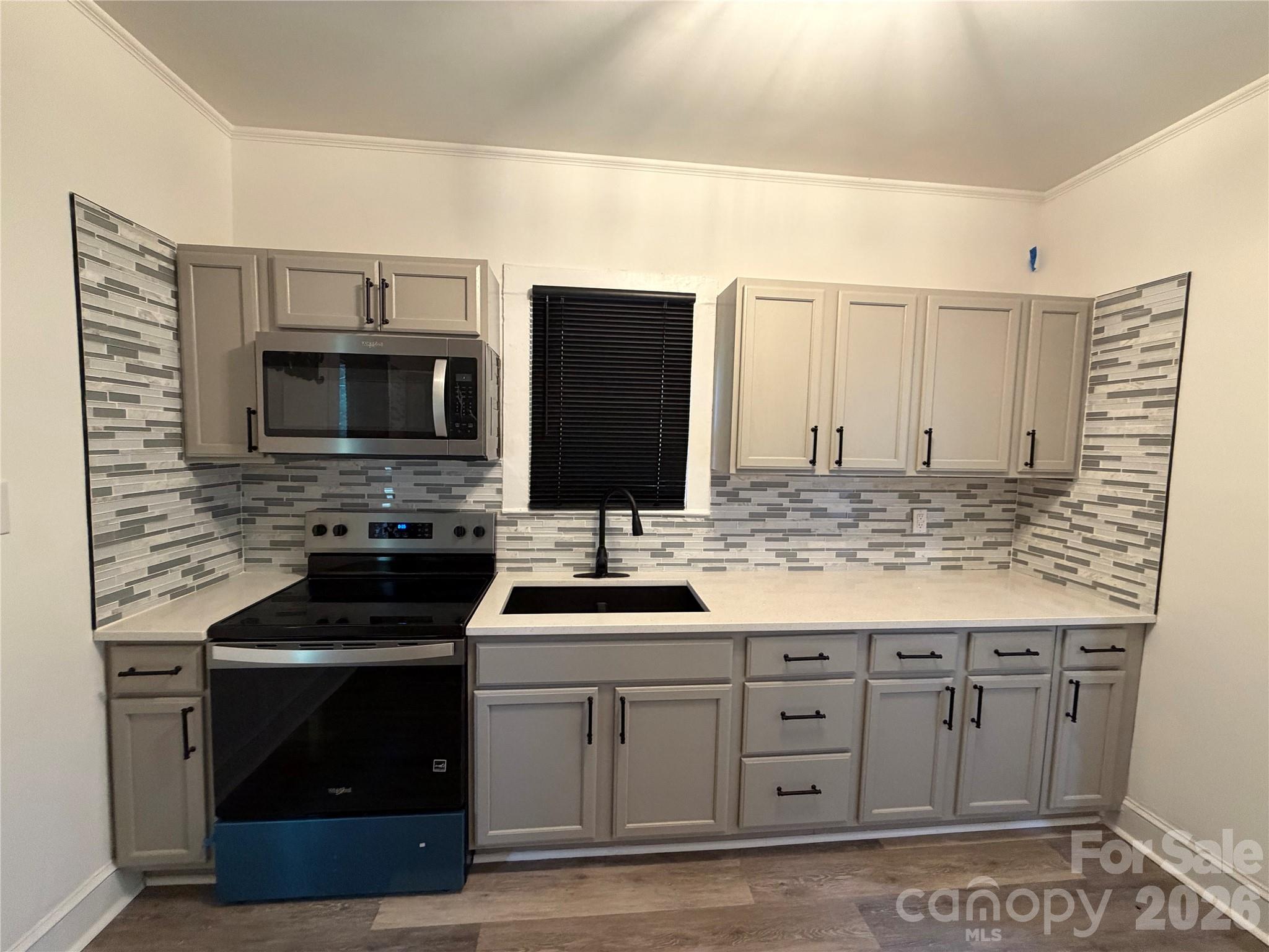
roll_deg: -1.0
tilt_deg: -4.4
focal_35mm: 14
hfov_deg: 102.1
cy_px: 476
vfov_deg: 85.7
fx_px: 513
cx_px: 634
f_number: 2.2
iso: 400
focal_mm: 2.22
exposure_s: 1/60
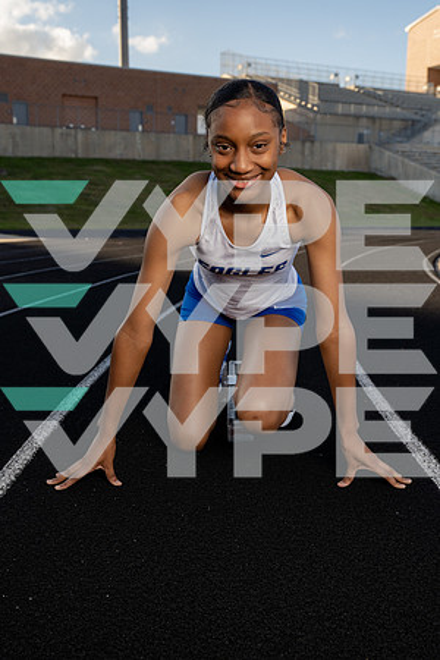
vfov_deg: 48.5
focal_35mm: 40
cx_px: 220
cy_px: 330
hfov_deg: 33.4
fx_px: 733
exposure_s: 1/250
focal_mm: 40
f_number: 7.1
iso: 200
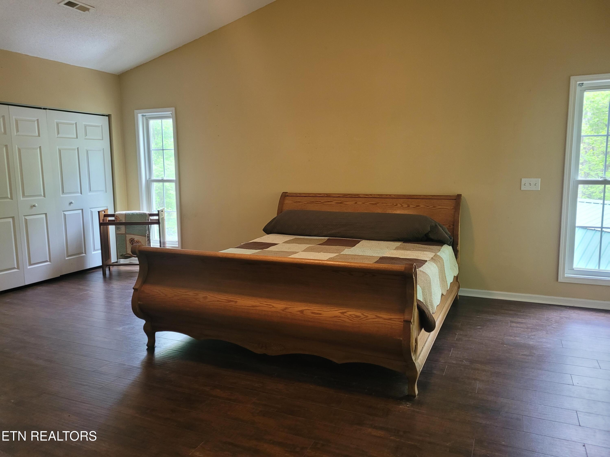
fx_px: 458
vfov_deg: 53.1
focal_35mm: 26
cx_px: 305
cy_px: 228
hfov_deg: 67.3
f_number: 1.8
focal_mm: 5.4
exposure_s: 1/40
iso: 250
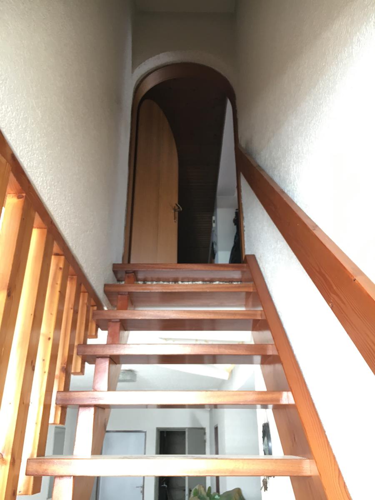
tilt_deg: +25.0
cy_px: 250
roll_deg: +0.8
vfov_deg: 61.7
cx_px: 188
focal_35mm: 29
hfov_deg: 48.2
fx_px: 419
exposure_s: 1/33
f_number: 2.2
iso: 100
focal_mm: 4.15
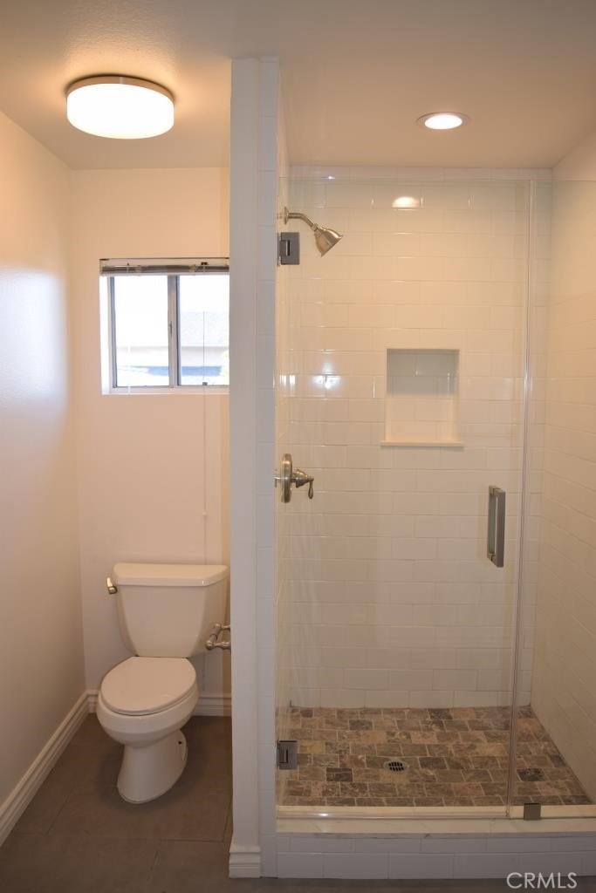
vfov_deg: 67.4
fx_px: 670
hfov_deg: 47.9
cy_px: 446
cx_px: 298
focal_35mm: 27
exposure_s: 1/30
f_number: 3.5
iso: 100
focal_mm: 18
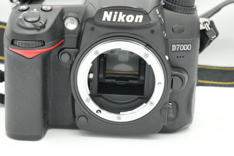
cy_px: 78
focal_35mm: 105
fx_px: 682
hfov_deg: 19.5
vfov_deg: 13.0
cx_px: 117
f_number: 11
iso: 1250
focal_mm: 70
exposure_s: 1/125
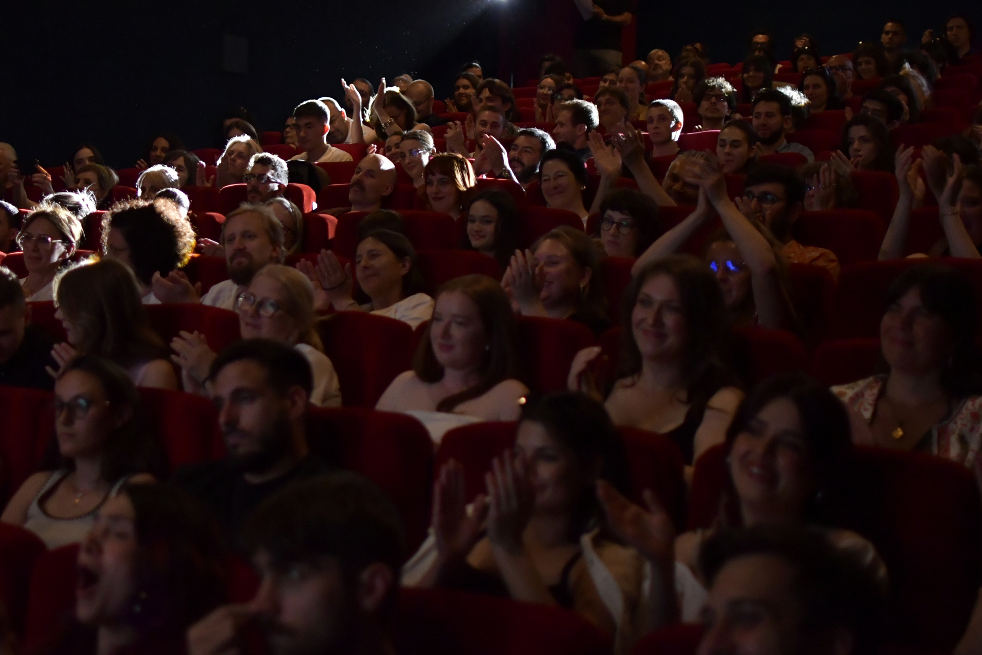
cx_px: 339
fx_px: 1882
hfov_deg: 29.1
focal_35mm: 69
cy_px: 270
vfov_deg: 19.7
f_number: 2
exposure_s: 1/320
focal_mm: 35
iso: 2000
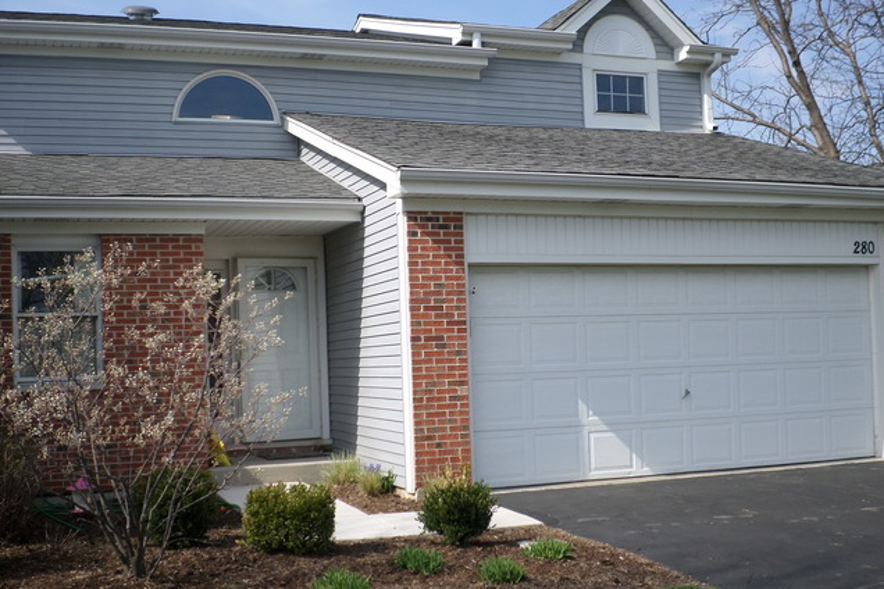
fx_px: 1105
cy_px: 317
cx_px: 443
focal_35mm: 45
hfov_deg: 43.6
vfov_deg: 29.9
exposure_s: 1/750
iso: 80
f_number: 3.2
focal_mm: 7.8
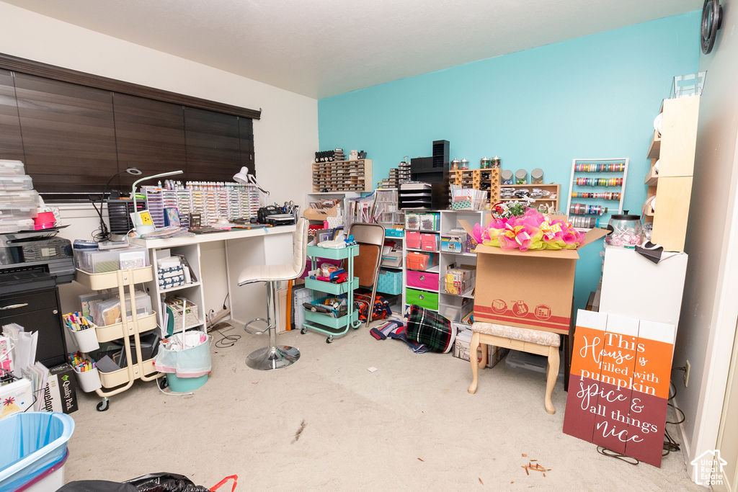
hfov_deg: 98.9
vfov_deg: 75.9
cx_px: 369
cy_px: 246
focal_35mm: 15
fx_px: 316
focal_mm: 10
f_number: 5
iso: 1000
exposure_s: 1/200
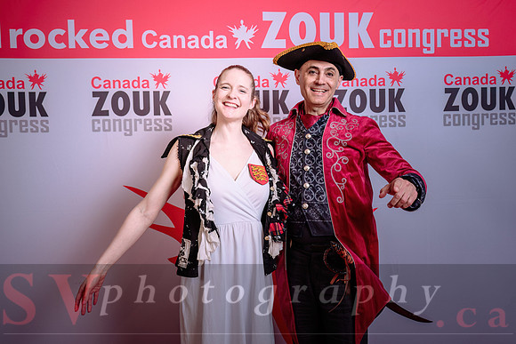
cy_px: 157
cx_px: 287
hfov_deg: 54.8
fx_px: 496
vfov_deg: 38.2
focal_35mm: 35
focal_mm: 30.5
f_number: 5
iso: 100
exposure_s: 1/160
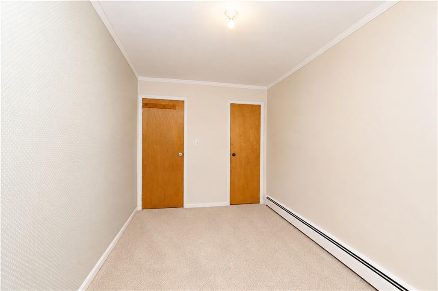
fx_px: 182
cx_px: 219
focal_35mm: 15
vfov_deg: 77.3
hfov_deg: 100.4
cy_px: 146
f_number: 7.1
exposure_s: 1/60
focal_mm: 10
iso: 2000
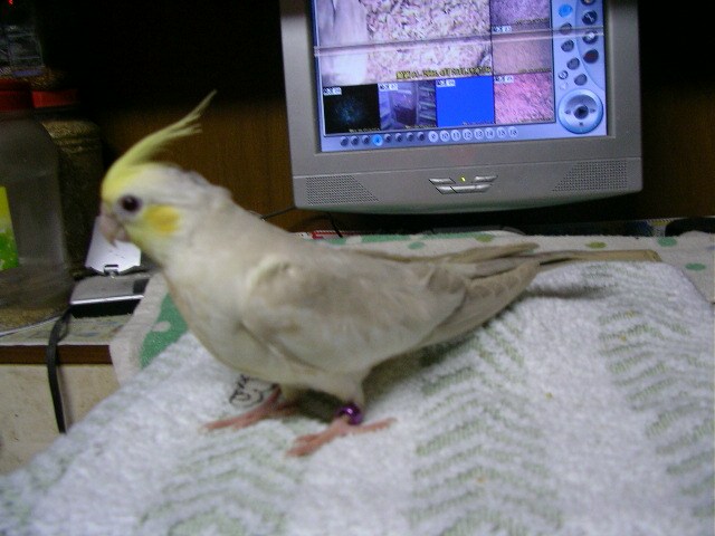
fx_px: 785
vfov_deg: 37.7
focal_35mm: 38
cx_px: 358
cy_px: 268
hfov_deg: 49.0
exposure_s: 1/17
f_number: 2.9
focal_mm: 6
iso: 100
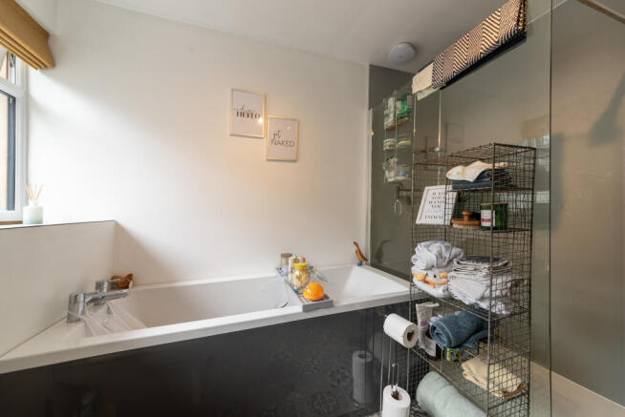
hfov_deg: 112.6
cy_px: 208
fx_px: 208
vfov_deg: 90.1
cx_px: 312
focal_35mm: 12
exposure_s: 1/45
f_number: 8
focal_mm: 12
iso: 400
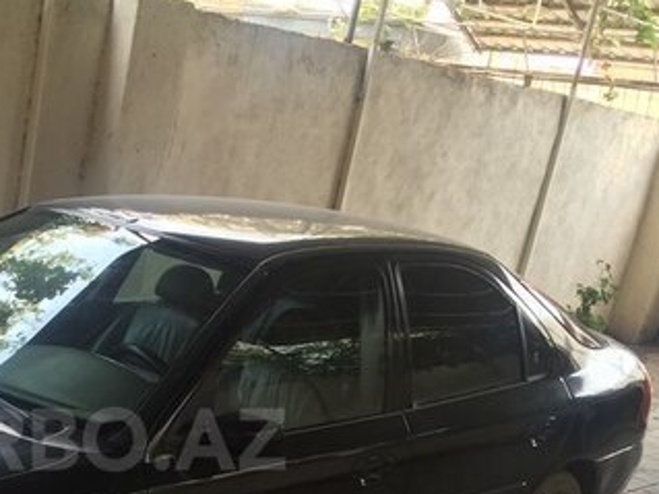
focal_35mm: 60
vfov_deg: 23.8
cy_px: 439
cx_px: 74
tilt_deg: -15.6
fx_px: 1142
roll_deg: -10.9
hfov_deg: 30.8
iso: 40
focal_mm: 4.15
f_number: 2.2
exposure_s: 1/50
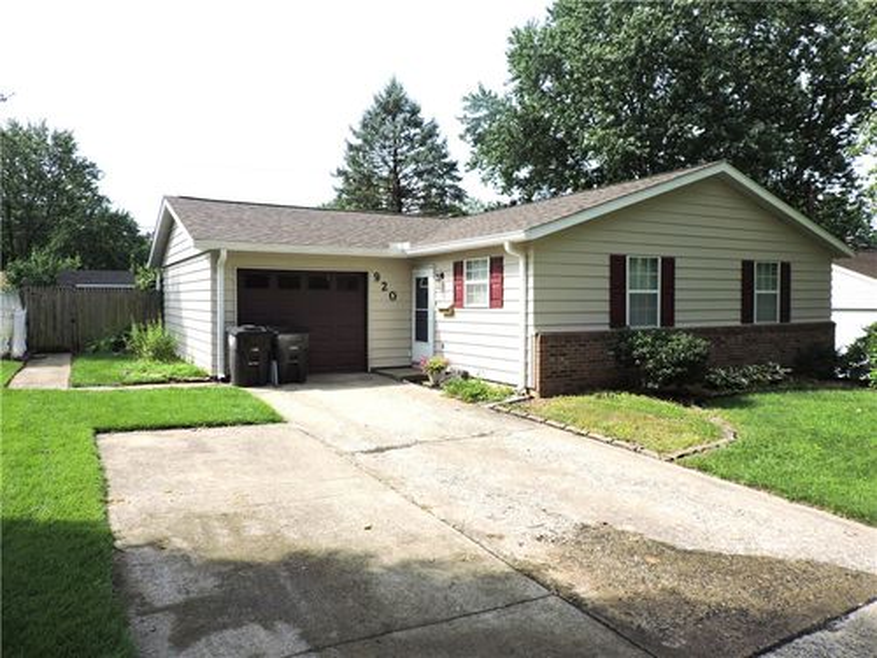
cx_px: 438
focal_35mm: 24
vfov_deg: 56.8
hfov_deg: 71.6
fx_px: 608
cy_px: 329
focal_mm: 4.3
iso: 100
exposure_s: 1/1000
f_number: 3
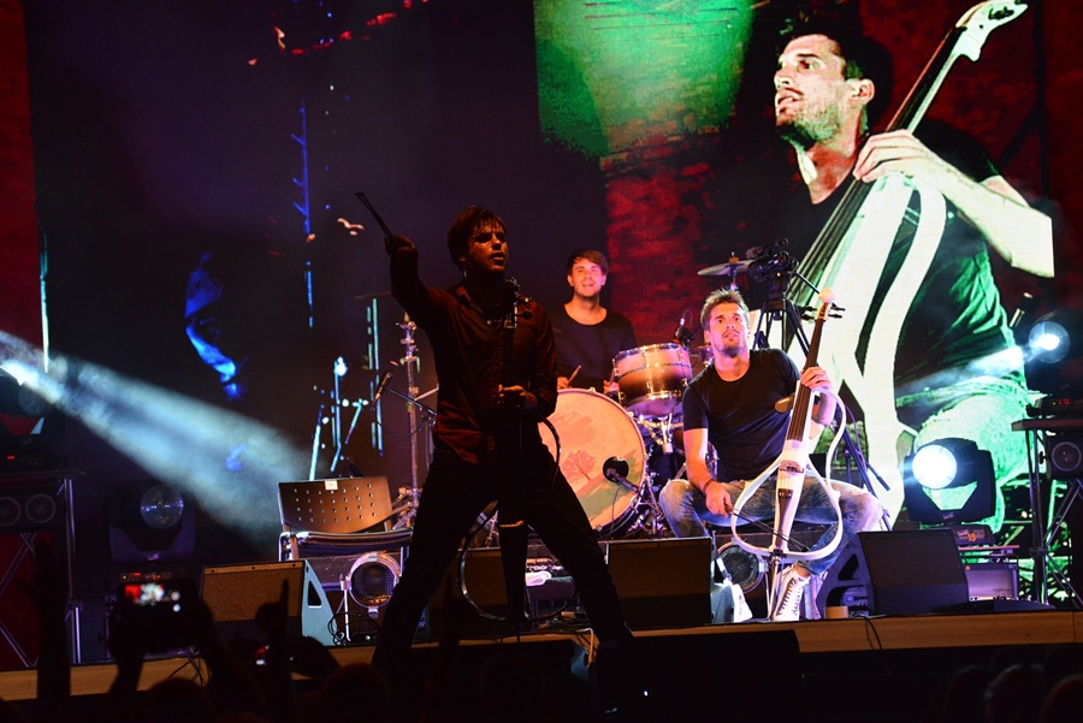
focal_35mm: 185
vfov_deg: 7.4
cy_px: 362
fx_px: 5568
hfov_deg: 11.1
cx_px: 542
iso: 4000
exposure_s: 1/200
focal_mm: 185
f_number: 5.6
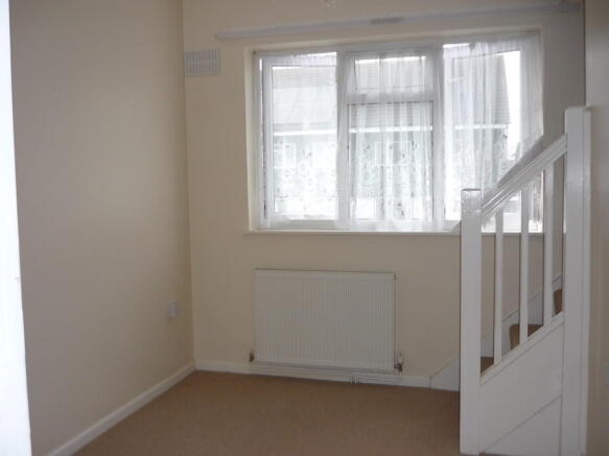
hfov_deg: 55.4
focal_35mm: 33
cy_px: 228
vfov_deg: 42.9
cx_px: 304
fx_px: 580
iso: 100
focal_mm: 5.5
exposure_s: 1/250
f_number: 2.8
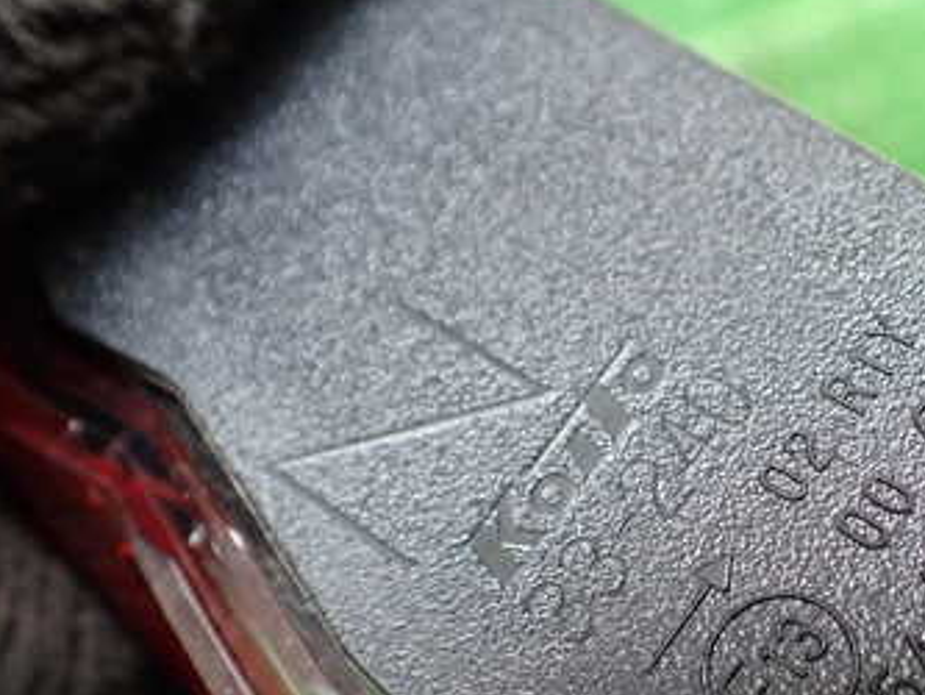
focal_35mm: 54
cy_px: 545
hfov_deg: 34.3
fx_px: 1443
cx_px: 756
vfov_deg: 26.6
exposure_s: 1/125
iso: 320
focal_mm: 5.4
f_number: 2.3
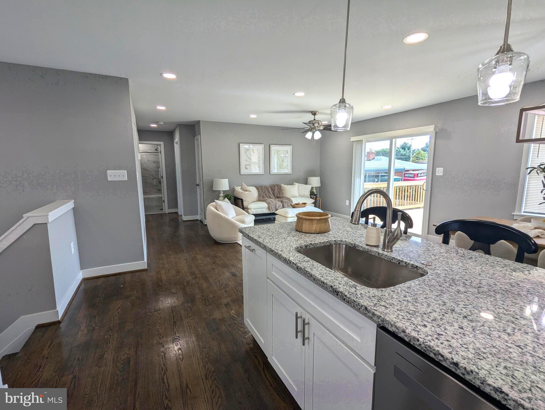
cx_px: 272
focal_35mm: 16
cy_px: 205
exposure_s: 1/358
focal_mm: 2.35
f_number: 2.2
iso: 70
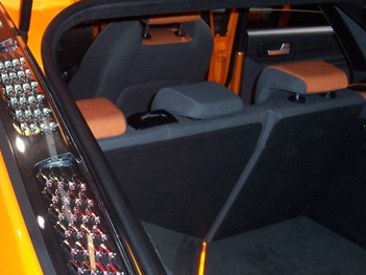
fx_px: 655
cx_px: 70
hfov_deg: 30.4
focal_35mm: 62
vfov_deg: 23.6
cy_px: 131
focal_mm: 5.6
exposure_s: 1/60
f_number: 2.7
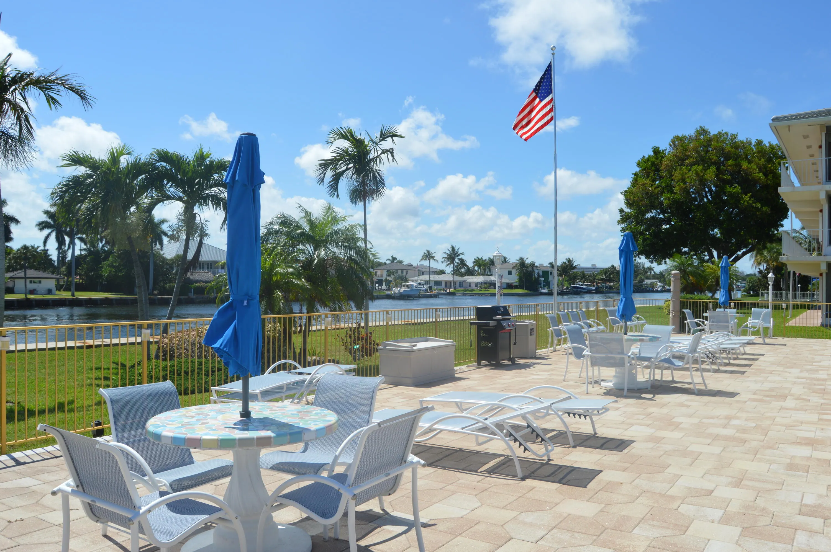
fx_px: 623
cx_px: 416
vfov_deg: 47.8
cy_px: 276
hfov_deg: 67.4
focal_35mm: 27
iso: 100
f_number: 9
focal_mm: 18
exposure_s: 1/320
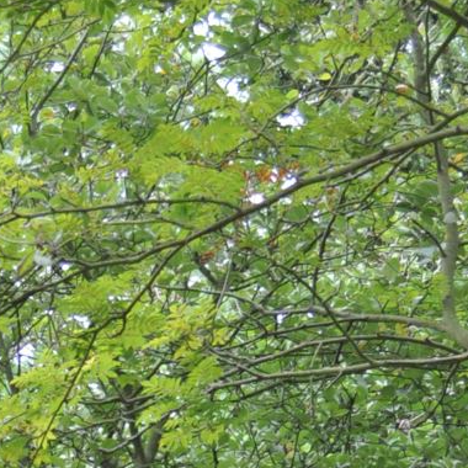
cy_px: 870
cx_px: 45
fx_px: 2830
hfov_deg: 9.4
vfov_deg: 9.0
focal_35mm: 185
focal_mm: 26
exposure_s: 1/125
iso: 400
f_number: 5.6
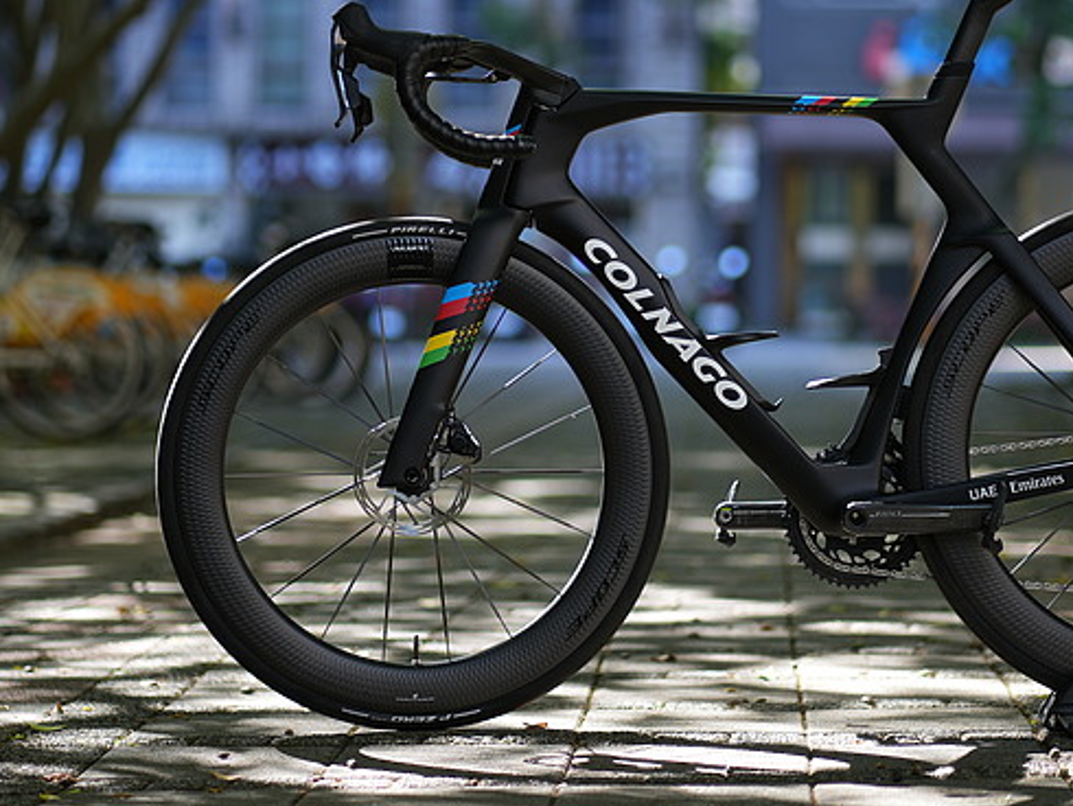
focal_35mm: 130
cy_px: 289
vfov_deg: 11.4
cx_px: 574
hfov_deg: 15.2
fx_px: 4032
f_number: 1.8
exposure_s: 1/320
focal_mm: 85
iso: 100
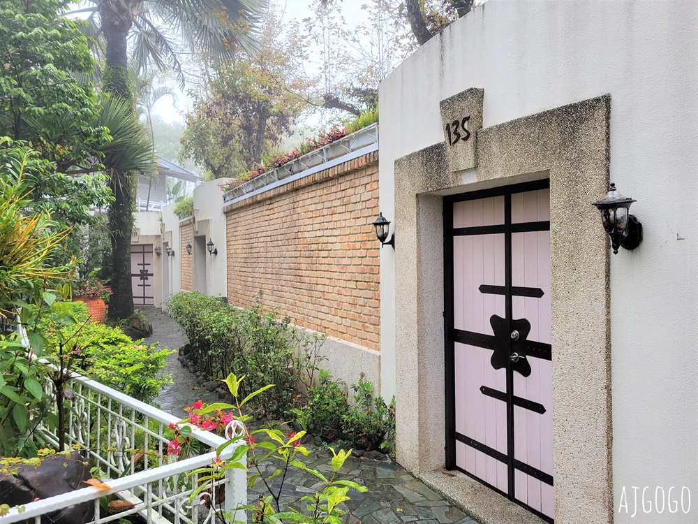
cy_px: 262
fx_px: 524
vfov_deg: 53.1
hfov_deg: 67.3
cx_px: 349
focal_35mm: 26
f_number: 1.8
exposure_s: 1/250
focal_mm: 5.4
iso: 40
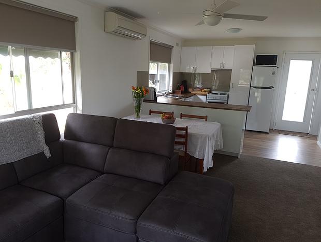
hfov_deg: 67.2
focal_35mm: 26
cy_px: 121
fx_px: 241
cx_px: 160
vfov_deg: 53.2
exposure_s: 1/50
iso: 64
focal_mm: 4.2
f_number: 1.7
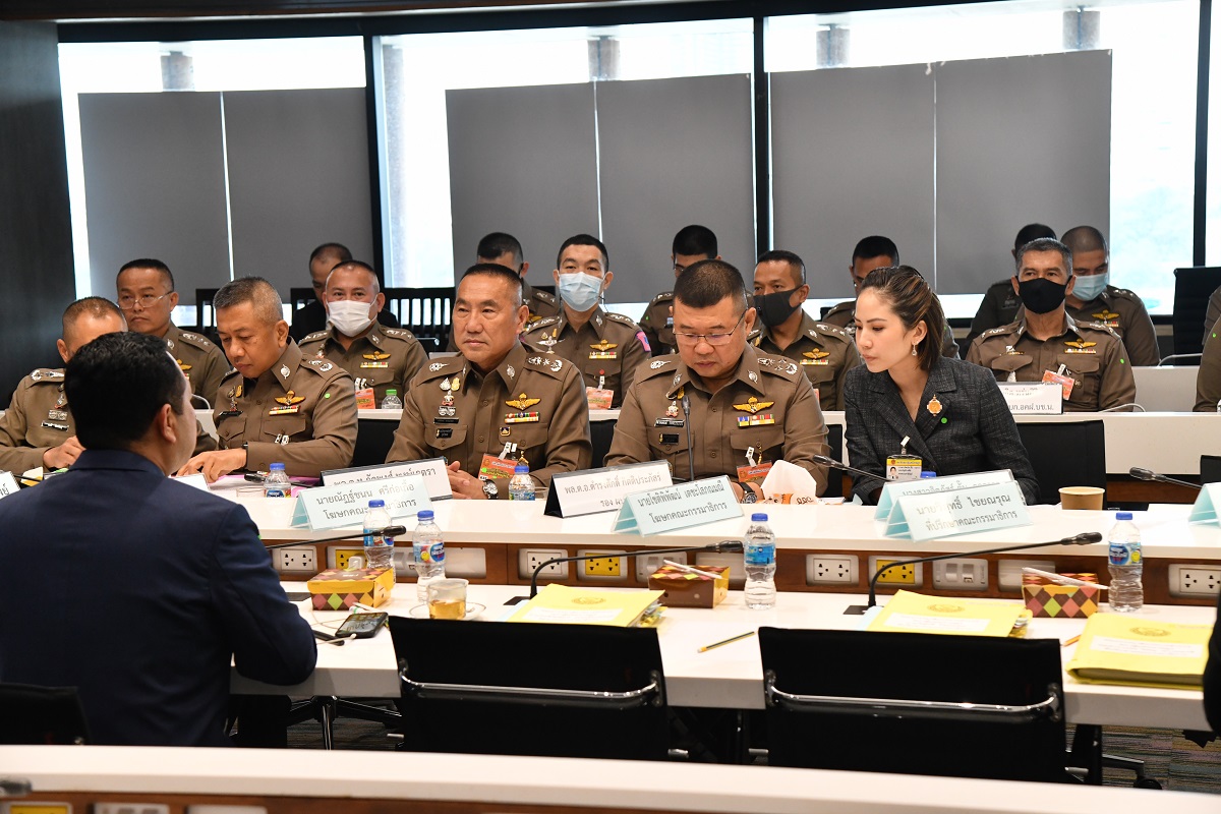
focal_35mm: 65
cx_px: 610
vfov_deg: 20.9
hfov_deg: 31.0
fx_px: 2204
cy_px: 407
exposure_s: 1/160
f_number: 5.6
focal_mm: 65
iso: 2500
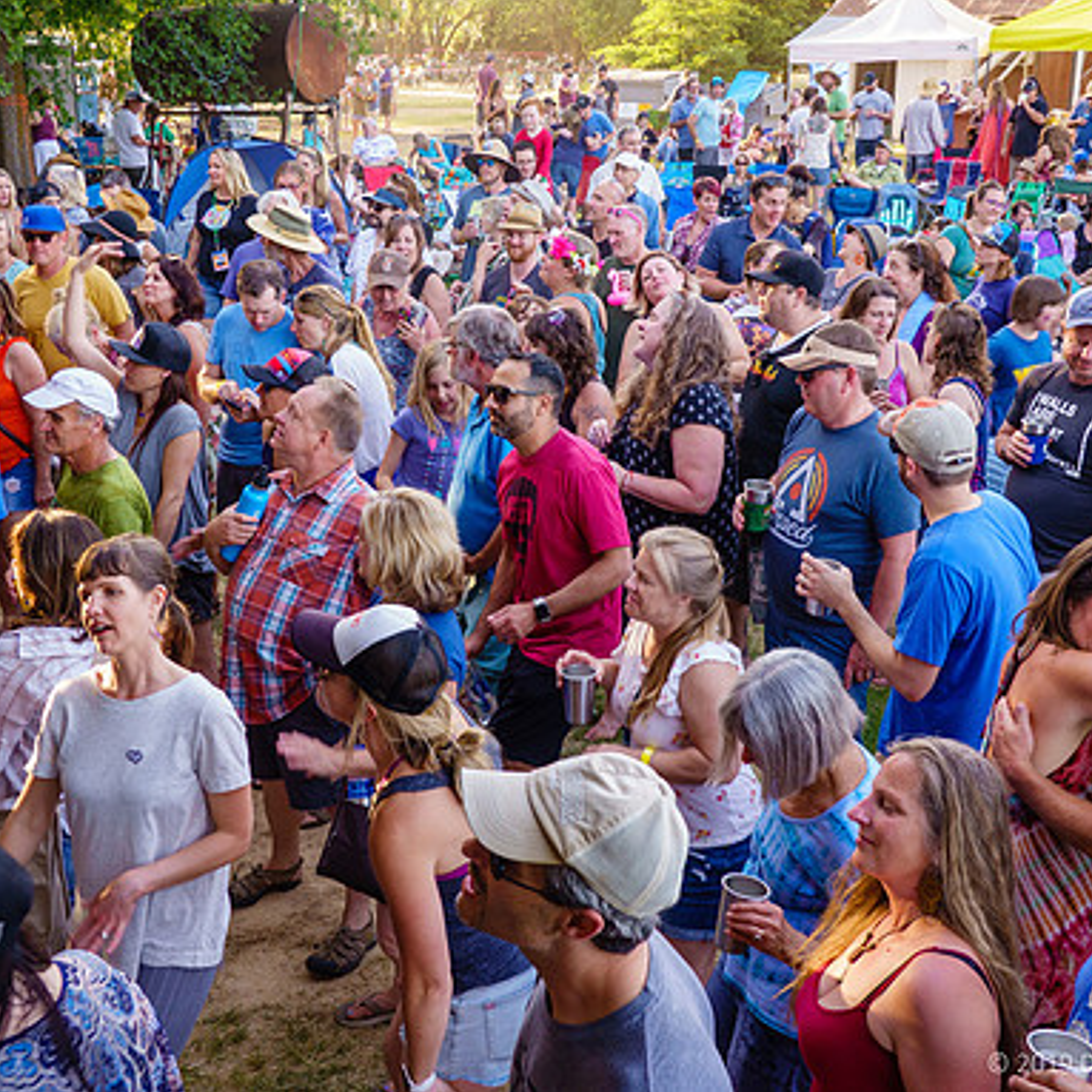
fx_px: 1606
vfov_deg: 37.6
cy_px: 543
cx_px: 496
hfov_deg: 37.5
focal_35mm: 45
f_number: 3.5
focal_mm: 13.03
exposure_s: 1/50
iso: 125
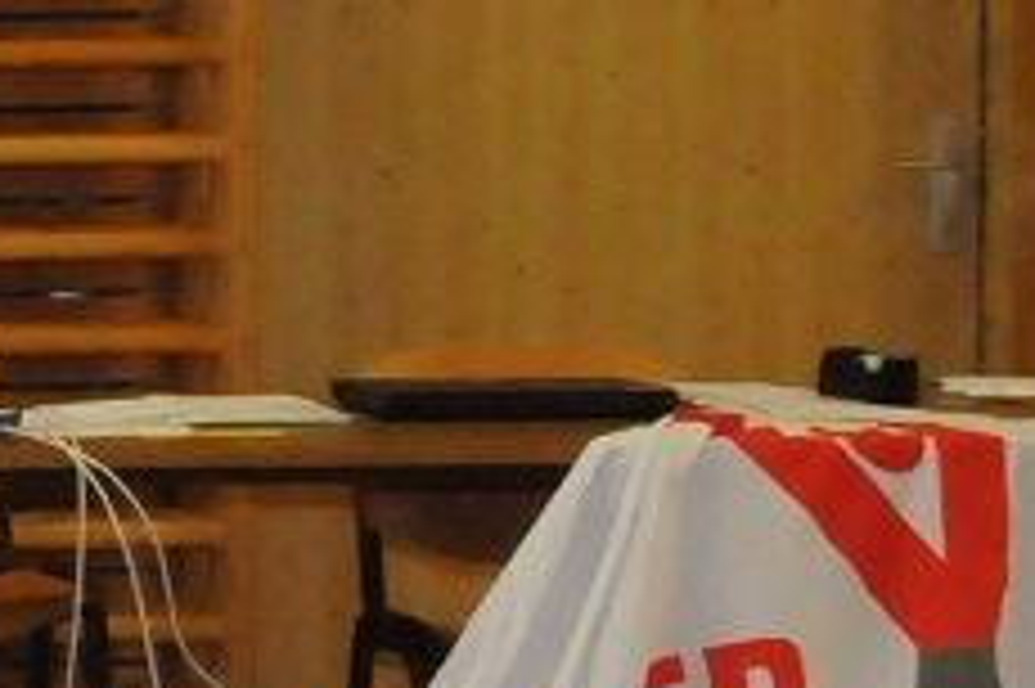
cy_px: 54
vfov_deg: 7.0
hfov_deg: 8.6
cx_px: -2144
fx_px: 5631
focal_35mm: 196
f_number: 10
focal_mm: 20
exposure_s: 1/60
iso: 3200
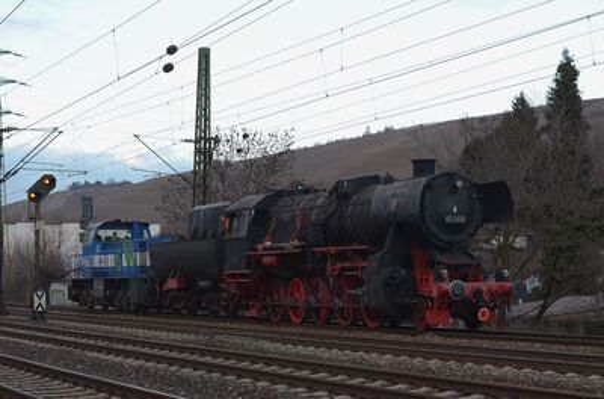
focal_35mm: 75
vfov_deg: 18.1
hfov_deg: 27.1
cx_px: 302
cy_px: 200
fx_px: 1254
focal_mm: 50
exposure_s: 1/400
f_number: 5
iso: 800
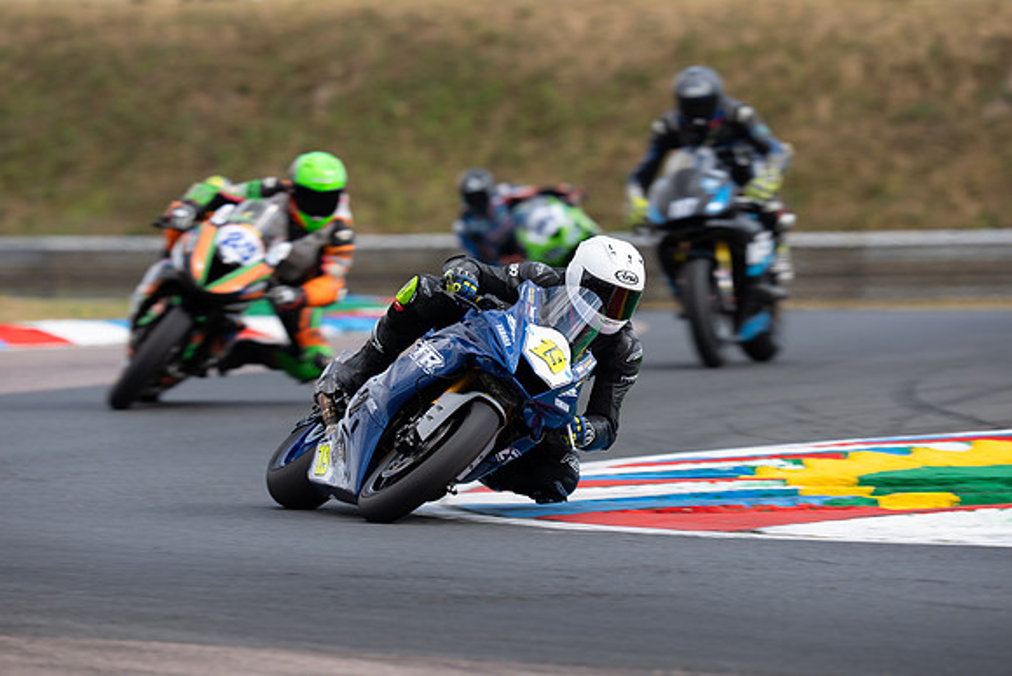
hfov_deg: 4.7
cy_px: 308
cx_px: 461
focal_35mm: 435
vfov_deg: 3.2
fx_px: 12239
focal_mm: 400
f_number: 5.6
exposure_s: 1/200
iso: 64
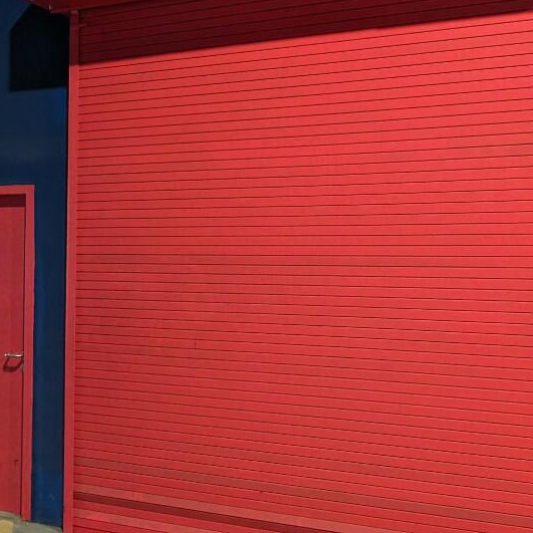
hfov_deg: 40.4
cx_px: 357
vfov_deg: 40.9
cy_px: 262
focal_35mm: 41
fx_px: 714
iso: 2251
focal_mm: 6.9
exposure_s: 1/100
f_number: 1.68
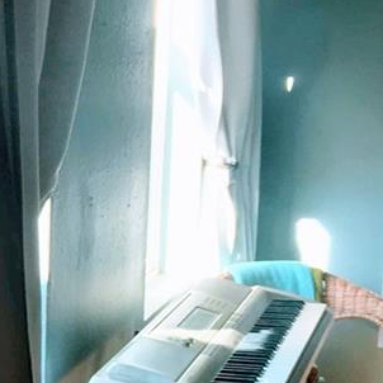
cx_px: -151
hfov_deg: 16.0
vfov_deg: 16.6
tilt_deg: -17.3
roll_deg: +1.8
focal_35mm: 102
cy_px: 411
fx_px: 1277
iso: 40
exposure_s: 1/30
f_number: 2.2
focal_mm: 4.15
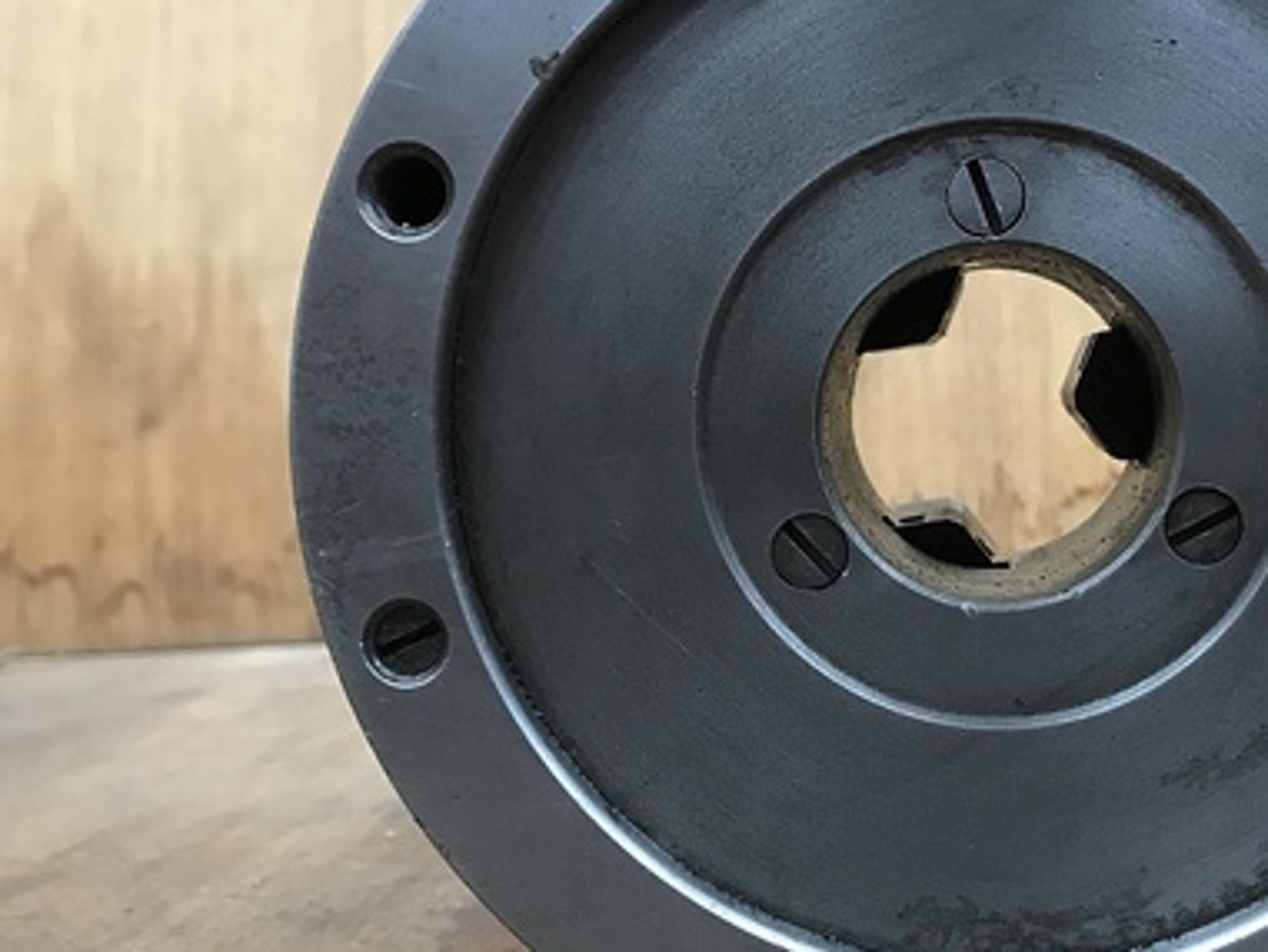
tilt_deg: -3.0
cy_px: 453
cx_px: 982
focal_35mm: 47
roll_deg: +1.6
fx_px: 1722
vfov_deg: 30.9
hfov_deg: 39.1
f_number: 1.8
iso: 100
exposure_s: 1/15
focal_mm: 3.99
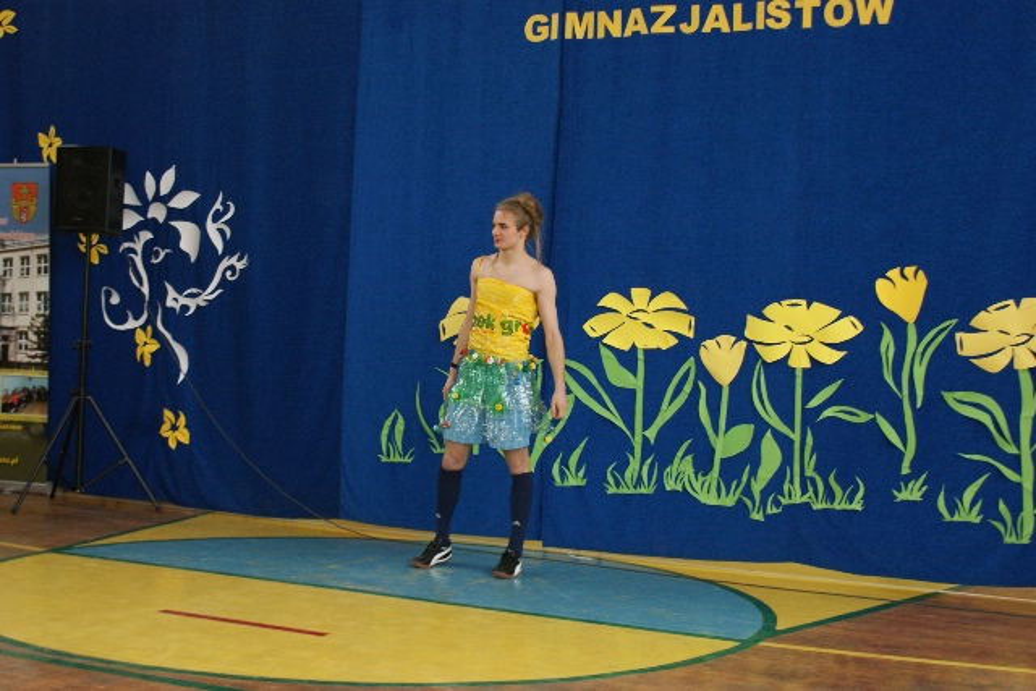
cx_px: 518
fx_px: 1511
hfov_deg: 37.8
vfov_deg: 25.8
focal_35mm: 52
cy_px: 346
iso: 400
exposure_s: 1/60
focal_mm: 35
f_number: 5.6
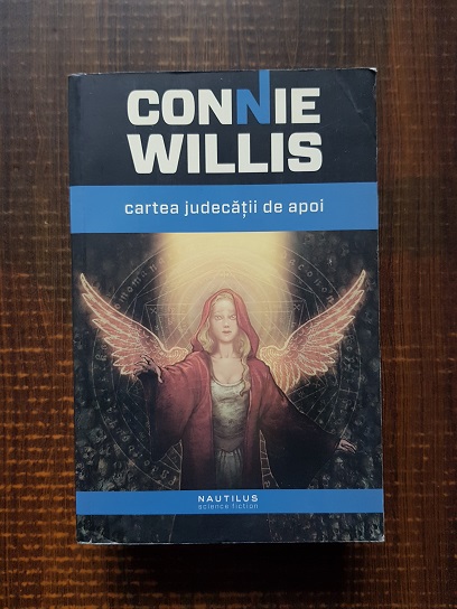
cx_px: 228
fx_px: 458
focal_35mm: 26
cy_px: 304
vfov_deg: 67.3
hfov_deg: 53.1
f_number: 1.7
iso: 200
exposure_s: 1/33
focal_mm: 4.3
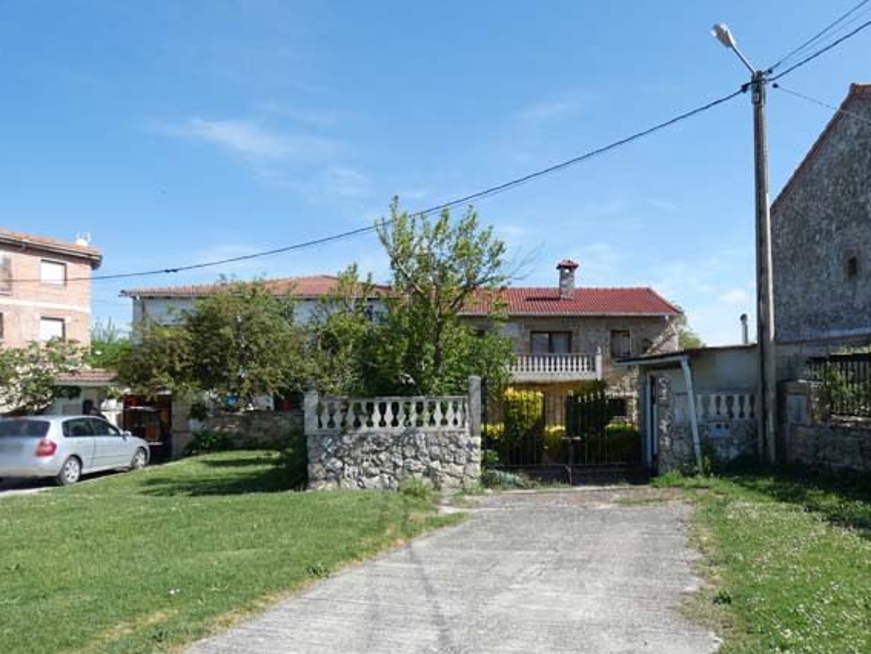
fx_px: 629
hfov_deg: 68.4
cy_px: 381
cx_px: 540
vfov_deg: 54.7
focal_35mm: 25
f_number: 3.2
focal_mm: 3.6
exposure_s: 1/800
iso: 80
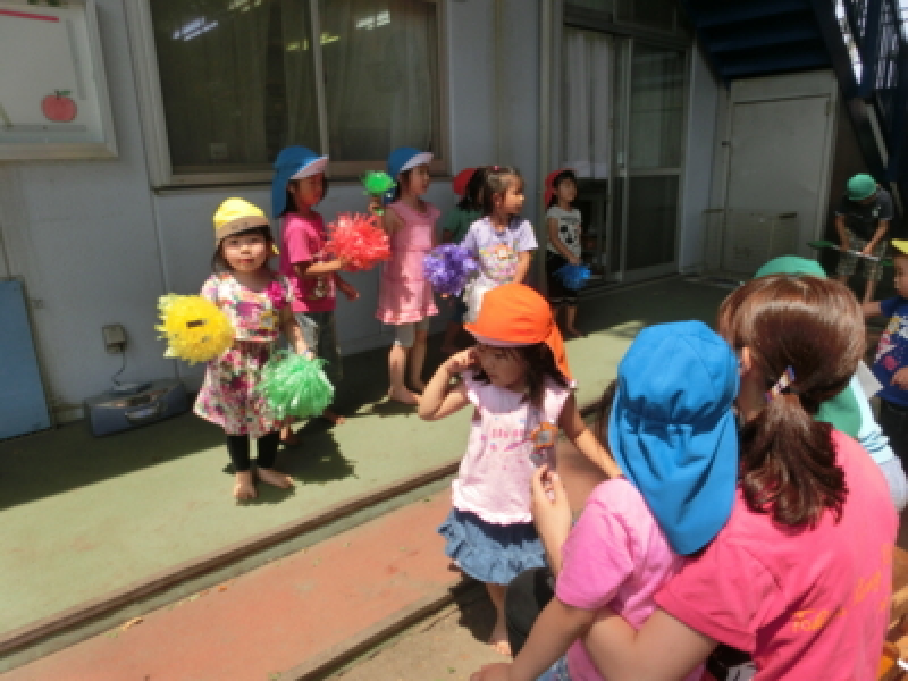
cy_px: 340
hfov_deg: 71.6
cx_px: 454
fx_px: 630
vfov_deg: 56.8
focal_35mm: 24
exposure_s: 1/1000
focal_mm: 4.24
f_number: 3
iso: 80
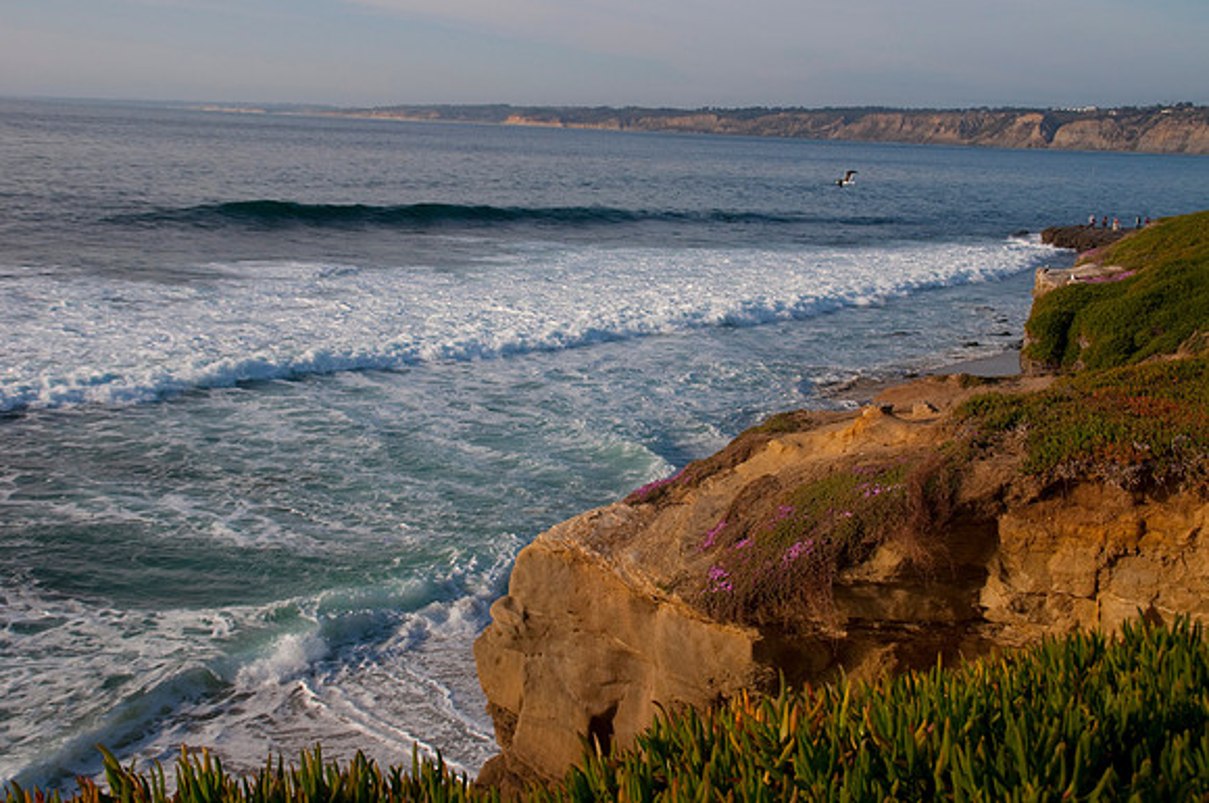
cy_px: 402
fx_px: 1610
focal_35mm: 48
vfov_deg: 28.0
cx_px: 604
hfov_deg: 41.2
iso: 200
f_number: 7.1
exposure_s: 1/1000
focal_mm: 32
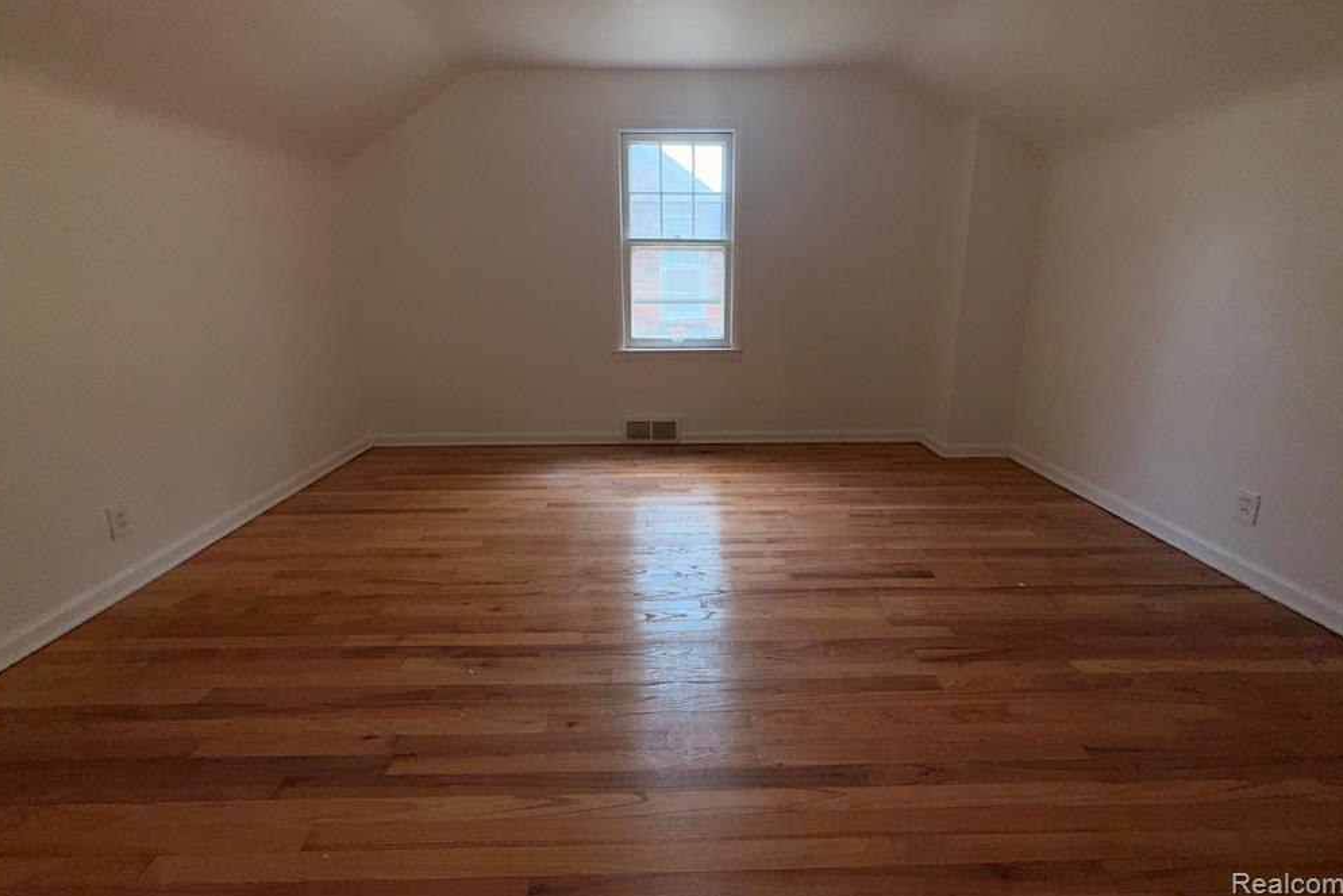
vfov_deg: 76.9
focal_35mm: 15
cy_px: 387
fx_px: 560
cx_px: 677
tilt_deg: -10.8
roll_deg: +0.0
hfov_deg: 100.4
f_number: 2.2
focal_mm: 2.22
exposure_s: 1/122
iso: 16
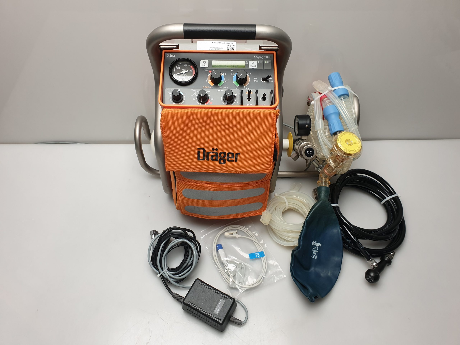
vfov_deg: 53.1
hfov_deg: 67.3
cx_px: 230
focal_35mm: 26
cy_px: 172
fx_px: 346
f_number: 2.4
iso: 64
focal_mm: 4.3
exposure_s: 1/100
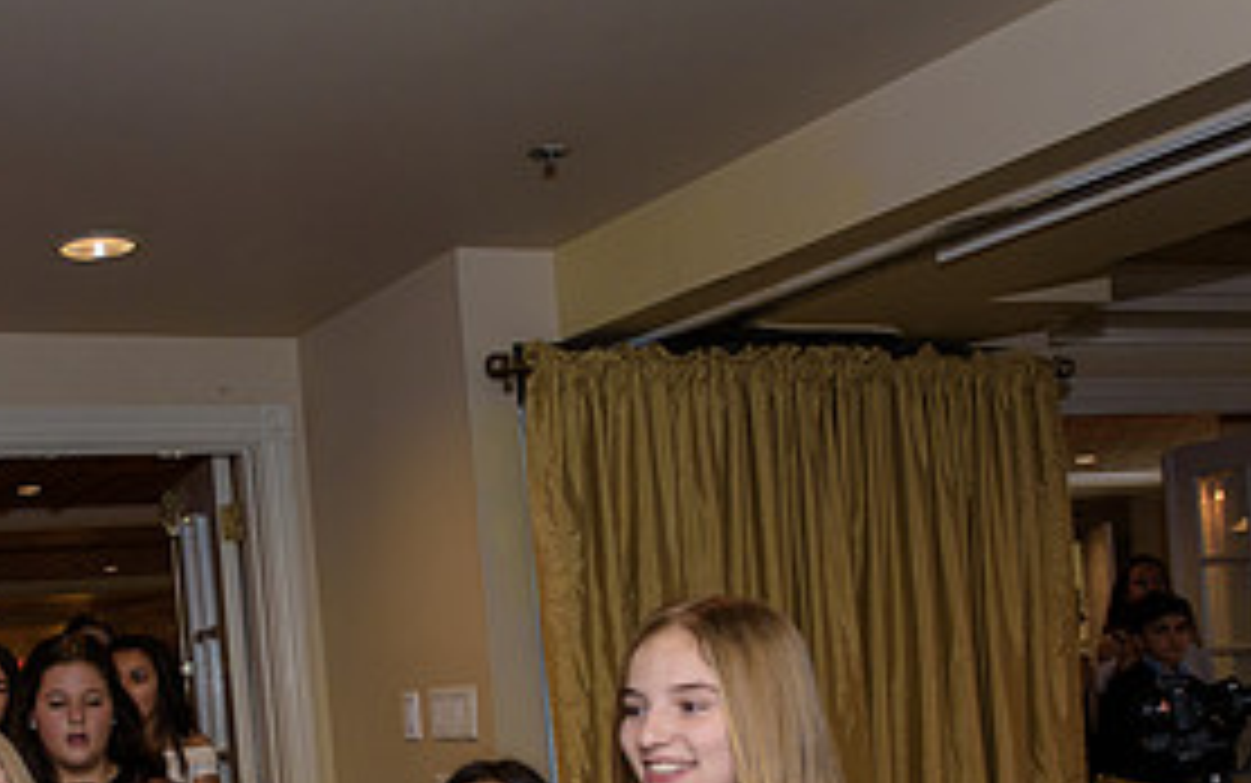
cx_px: 306
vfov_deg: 24.5
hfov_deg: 38.5
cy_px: 740
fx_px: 1739
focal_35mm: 51
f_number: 4
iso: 1250
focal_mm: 24
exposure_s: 1/125
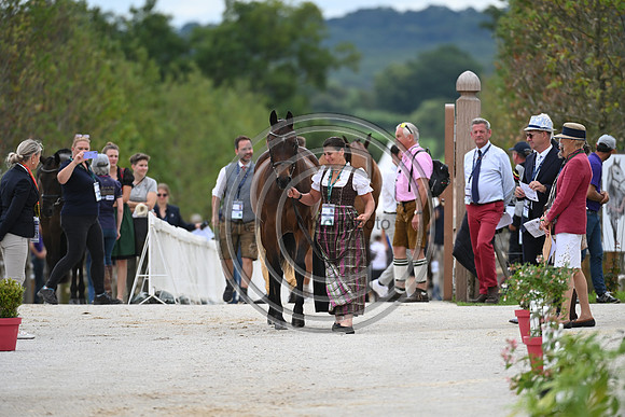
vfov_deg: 3.4
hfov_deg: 5.2
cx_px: 312
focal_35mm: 400
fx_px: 6946
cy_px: 208
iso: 500
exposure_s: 1/1600
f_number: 5.6
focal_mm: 400
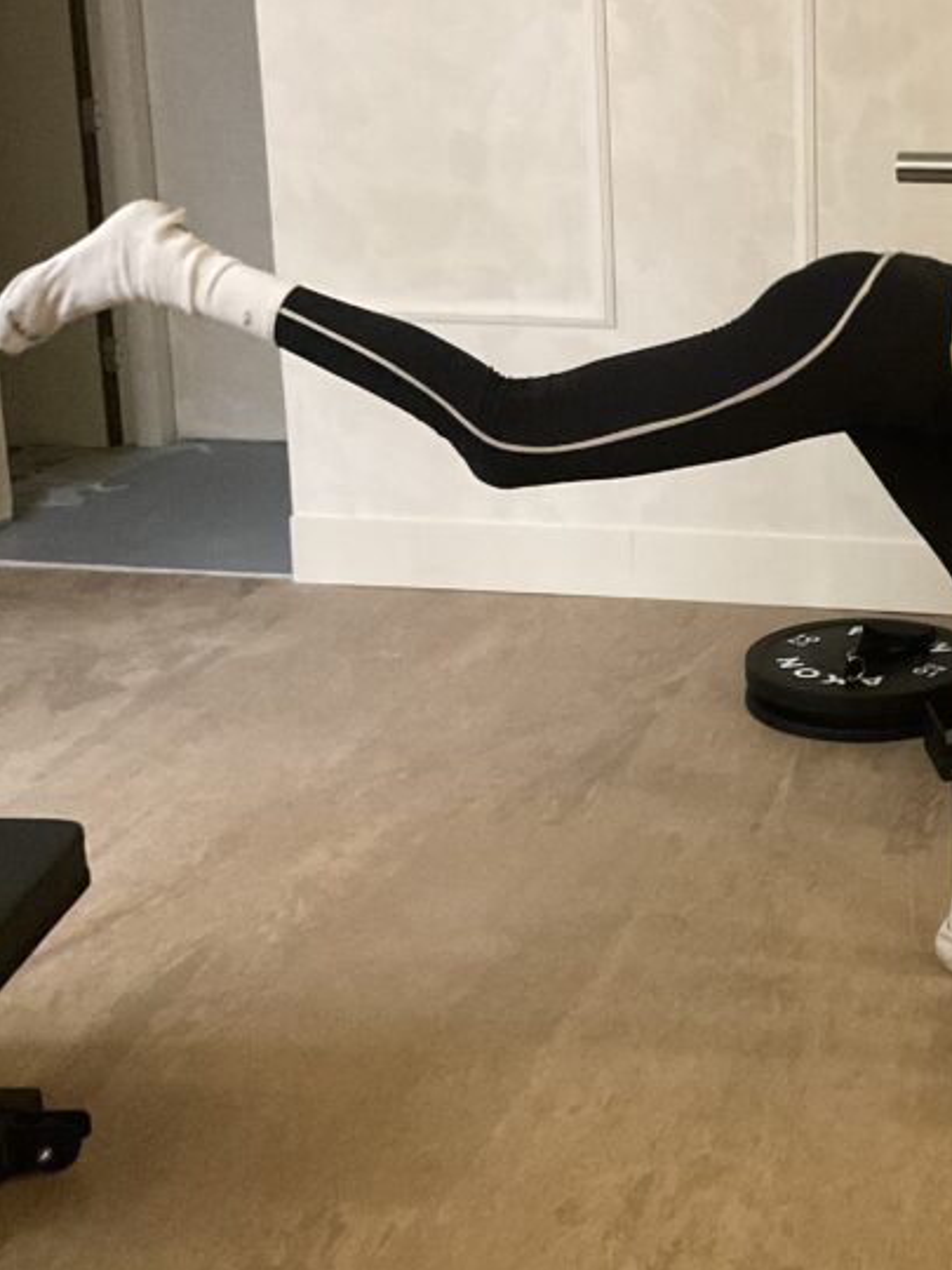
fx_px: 2017
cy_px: 447
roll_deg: -0.6
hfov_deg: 25.5
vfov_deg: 34.7
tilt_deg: -12.9
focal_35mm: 55
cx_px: 900
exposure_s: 1/25
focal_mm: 3
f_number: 1.8
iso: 500
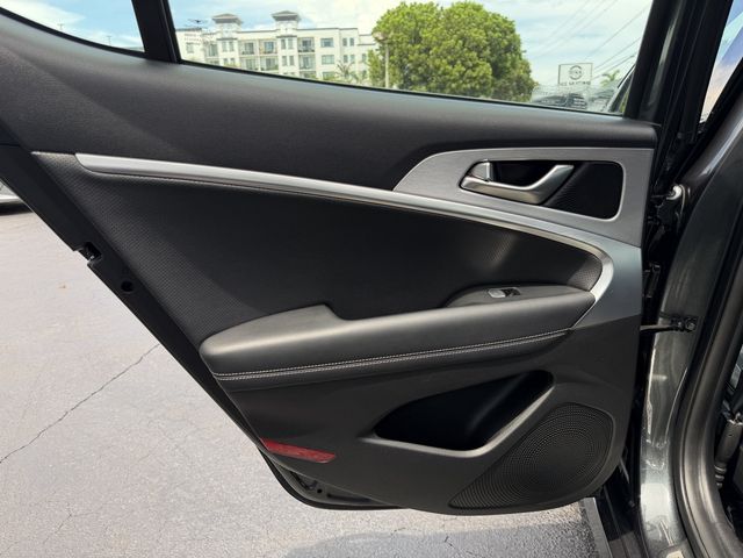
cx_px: 372
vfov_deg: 56.8
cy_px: 279
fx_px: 515
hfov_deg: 71.6
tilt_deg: -15.3
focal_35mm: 24
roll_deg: +2.3
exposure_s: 1/671
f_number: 1.78
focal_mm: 6.76
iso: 100
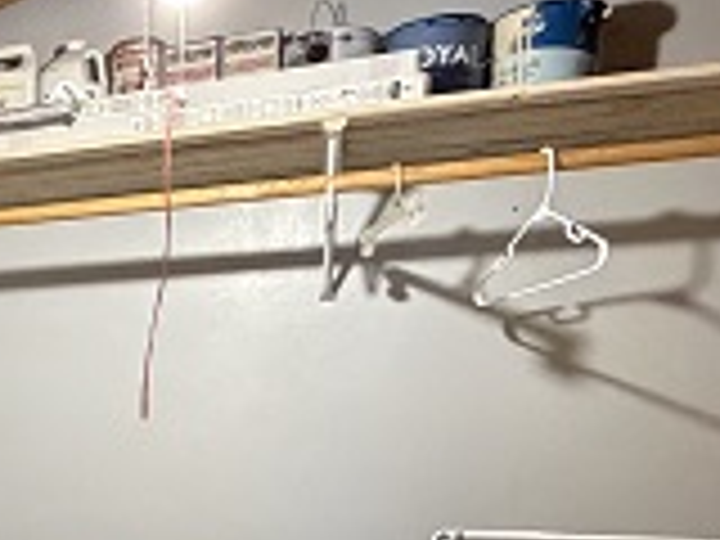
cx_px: -216
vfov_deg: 24.4
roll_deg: -0.4
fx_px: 1165
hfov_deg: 28.3
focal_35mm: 56
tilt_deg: -5.5
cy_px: 594
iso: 800
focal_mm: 2.22
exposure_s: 1/60
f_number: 2.2
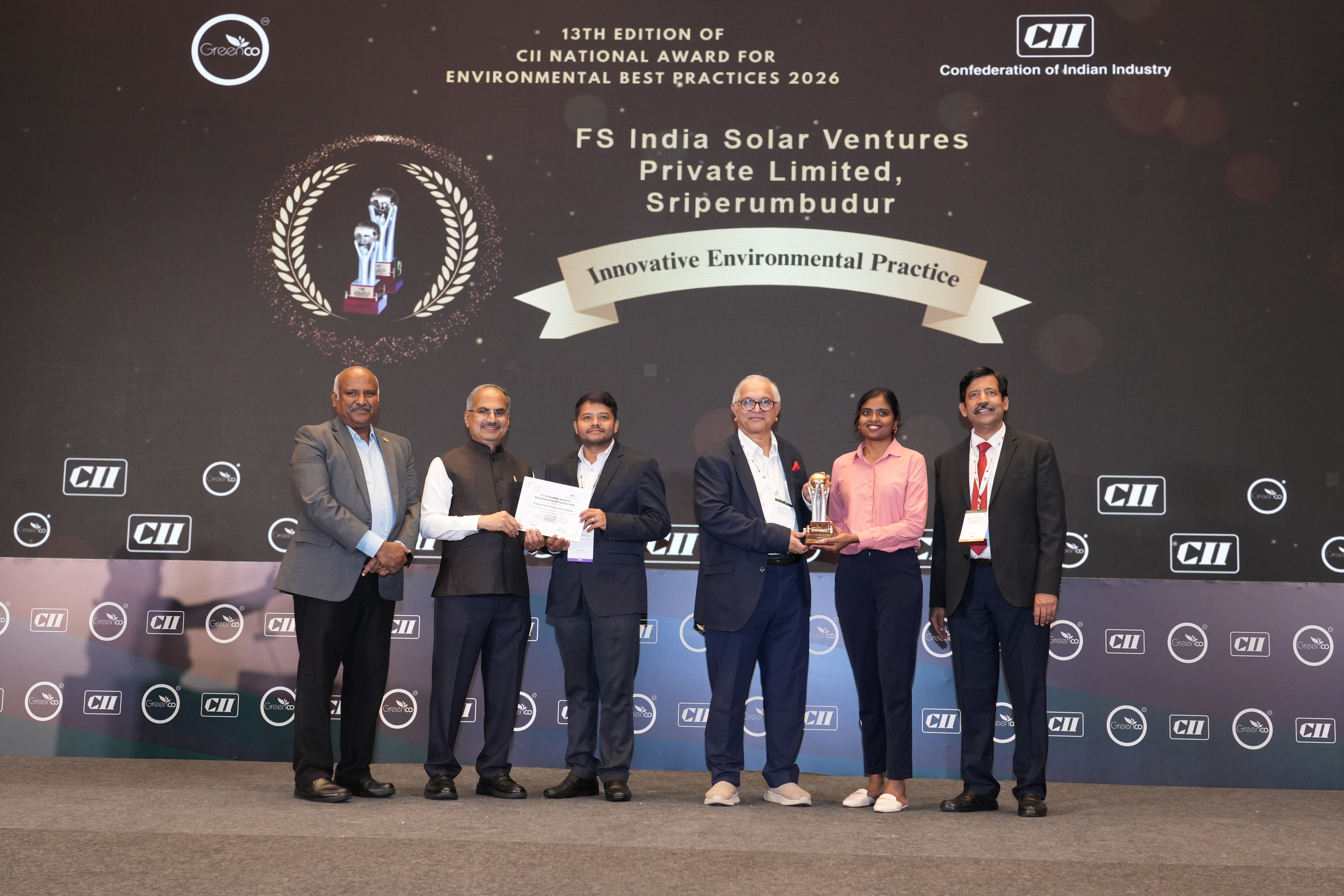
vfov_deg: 31.9
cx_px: 672
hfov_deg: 46.4
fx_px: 1568
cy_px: 448
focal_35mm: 42
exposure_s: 1/160
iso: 2500
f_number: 7.1
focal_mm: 42
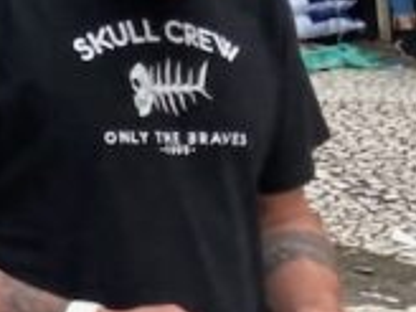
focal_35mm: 175
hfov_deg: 9.1
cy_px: -307
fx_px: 2103
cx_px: -840
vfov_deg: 8.1
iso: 20
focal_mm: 3.99
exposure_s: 1/188
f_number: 1.8
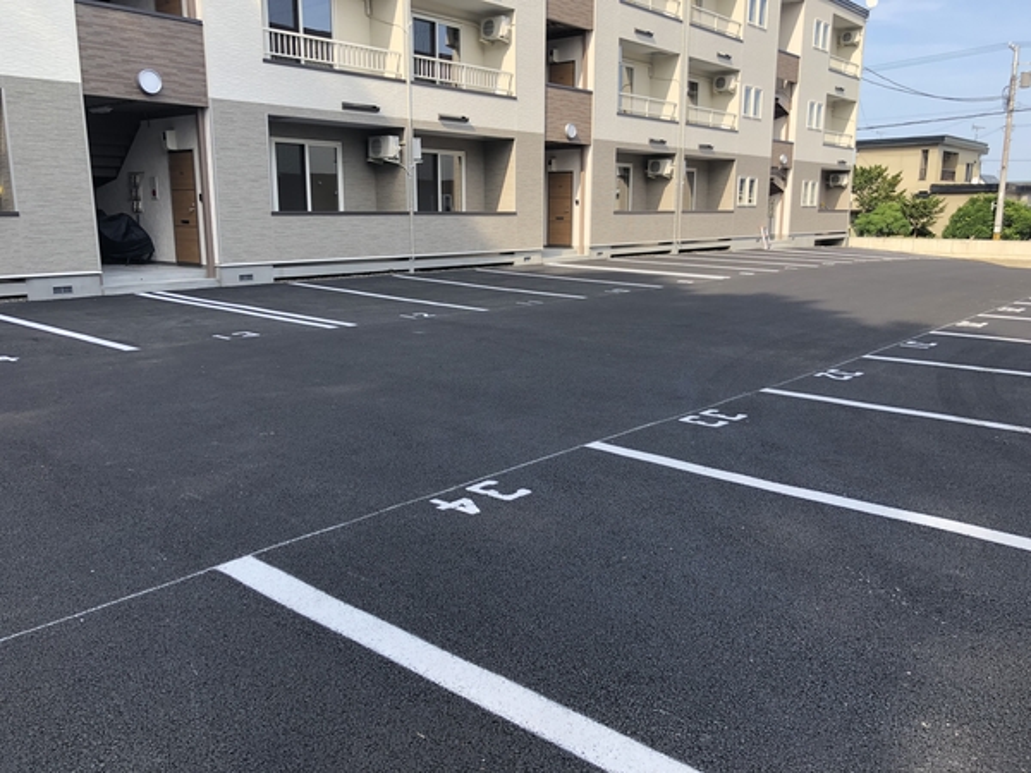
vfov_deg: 49.7
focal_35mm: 28
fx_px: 834
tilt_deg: -10.1
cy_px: 386
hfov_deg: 63.4
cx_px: 516
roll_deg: +1.1
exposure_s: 1/374
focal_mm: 3.99
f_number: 1.8
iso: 20
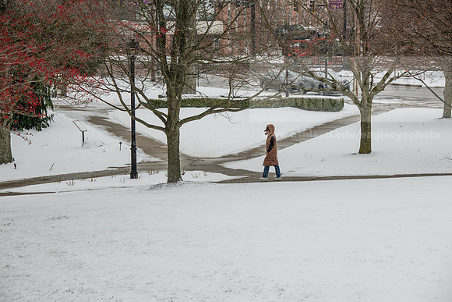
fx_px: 1457
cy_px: 151
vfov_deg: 11.8
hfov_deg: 17.6
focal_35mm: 116
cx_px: 226
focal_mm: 116
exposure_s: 1/200
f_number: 7.1
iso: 400
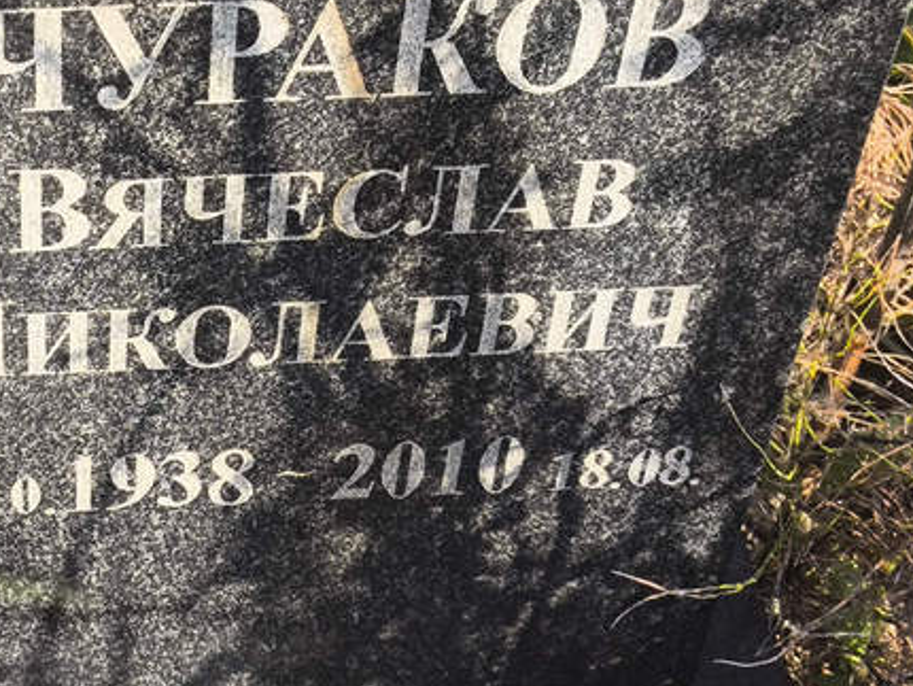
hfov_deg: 20.6
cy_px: 202
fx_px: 2454
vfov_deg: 15.9
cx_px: 90
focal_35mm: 93
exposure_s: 1/432
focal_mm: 4.71
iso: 50
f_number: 1.7
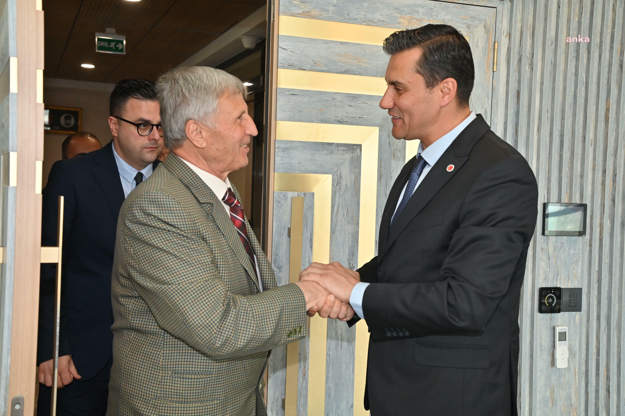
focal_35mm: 44
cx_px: 312
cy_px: 208
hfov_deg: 44.5
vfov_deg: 30.5
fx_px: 763
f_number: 7.1
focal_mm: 44
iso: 800
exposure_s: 1/160
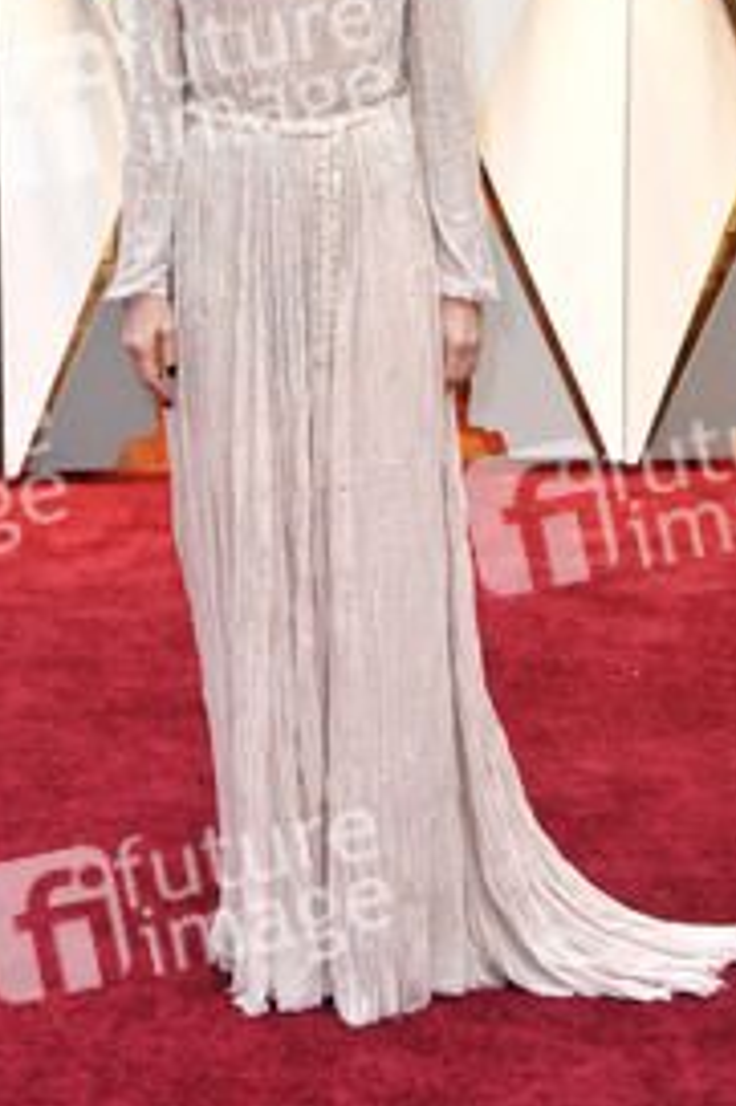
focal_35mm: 106
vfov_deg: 19.2
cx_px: 303
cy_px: 297
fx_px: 3255
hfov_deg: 12.9
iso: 1000
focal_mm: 72
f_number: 7.1
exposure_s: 1/250
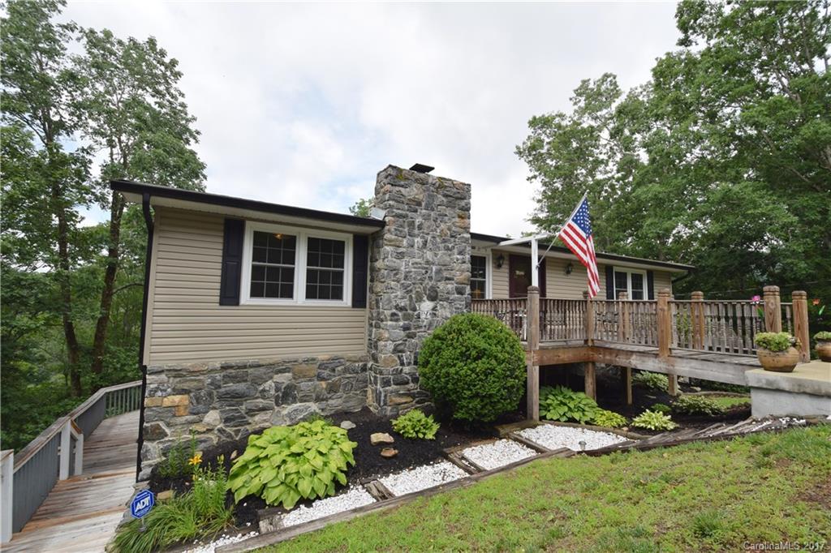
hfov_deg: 100.4
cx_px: 416
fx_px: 346
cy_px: 276
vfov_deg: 77.3
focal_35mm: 15
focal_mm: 10
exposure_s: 1/320
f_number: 9
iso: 200
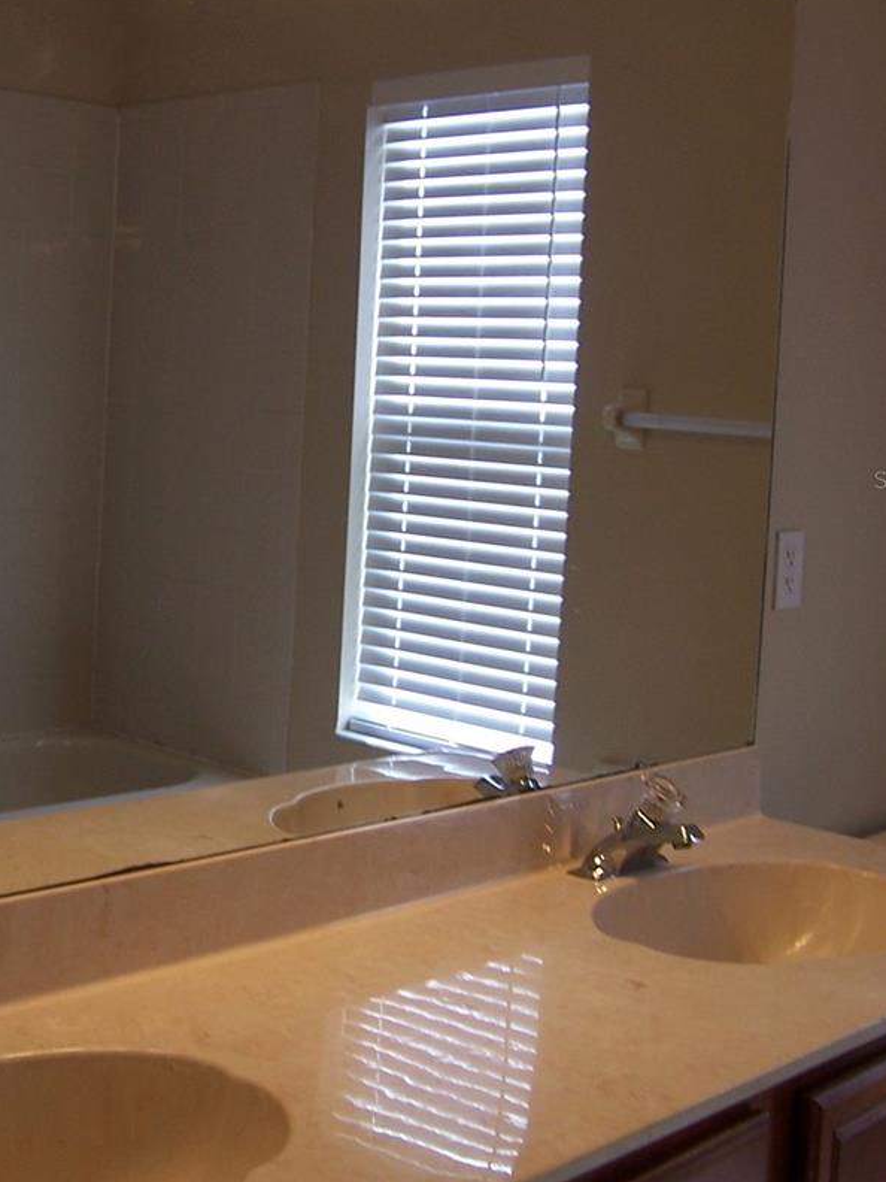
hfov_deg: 28.9
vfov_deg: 38.1
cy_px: 479
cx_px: 309
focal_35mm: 50
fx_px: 1706
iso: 80
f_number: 3.4
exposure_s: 1/30
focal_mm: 5.5
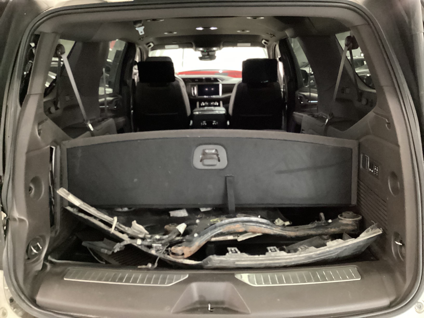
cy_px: 159
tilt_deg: -15.7
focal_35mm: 31
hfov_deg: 58.4
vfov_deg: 45.4
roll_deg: +1.7
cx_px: 212
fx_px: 380
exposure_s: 1/17
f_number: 2.4
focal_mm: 3.3
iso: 640
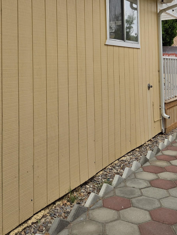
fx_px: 300
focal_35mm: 44
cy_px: 56
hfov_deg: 32.9
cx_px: 87
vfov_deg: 41.6
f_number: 1.8
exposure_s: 1/1668
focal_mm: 5.4
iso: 25
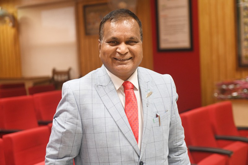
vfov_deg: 19.4
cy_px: 82
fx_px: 482
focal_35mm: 70
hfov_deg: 28.8
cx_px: 124
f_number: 3.5
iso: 2500
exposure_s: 1/125
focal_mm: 70
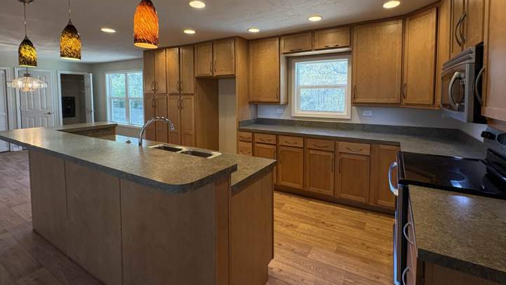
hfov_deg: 95.8
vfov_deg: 62.9
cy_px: 105
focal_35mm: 17
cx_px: 269
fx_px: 228
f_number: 2.2
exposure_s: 1/120
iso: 250
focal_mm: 2.22
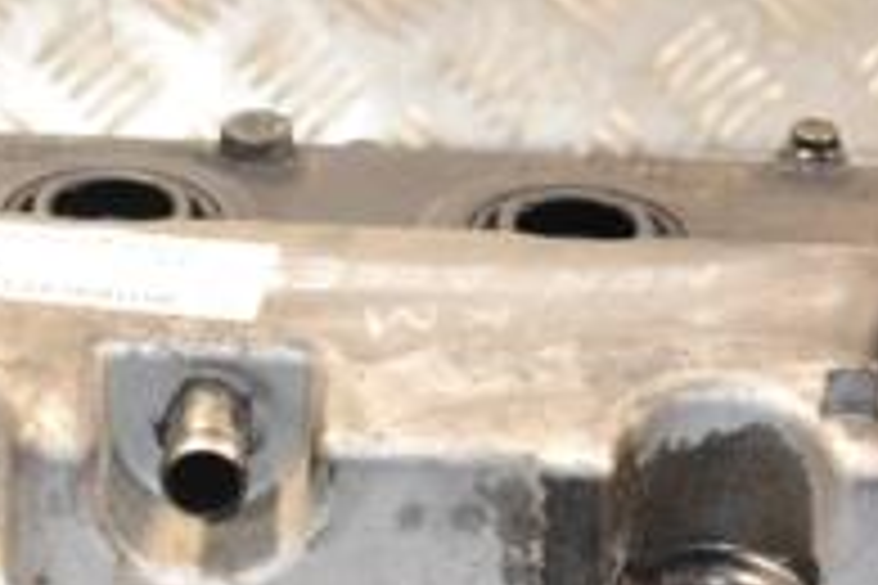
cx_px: 311
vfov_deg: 6.2
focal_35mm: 222
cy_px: 603
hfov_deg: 9.3
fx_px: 5414
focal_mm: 48
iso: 800
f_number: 4.8
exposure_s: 1/60
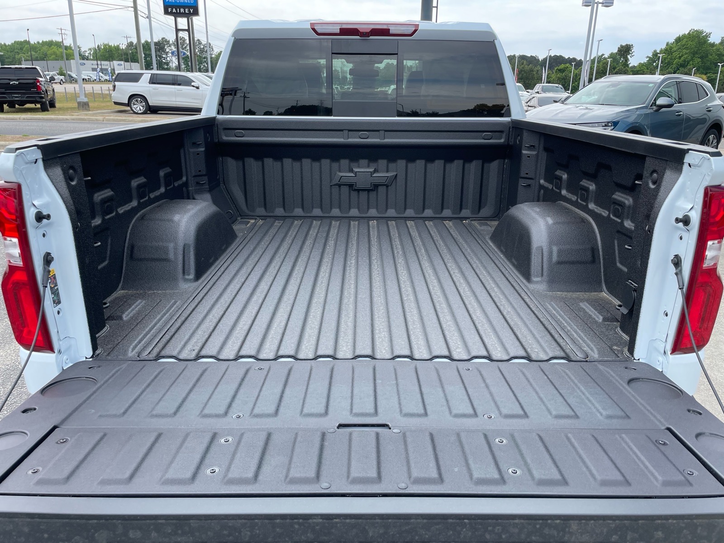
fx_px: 544
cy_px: 272
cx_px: 362
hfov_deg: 67.3
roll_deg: -1.1
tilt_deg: -18.2
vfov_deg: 53.1
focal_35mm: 26
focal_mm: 4.2
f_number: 1.6
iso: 32
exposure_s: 1/861
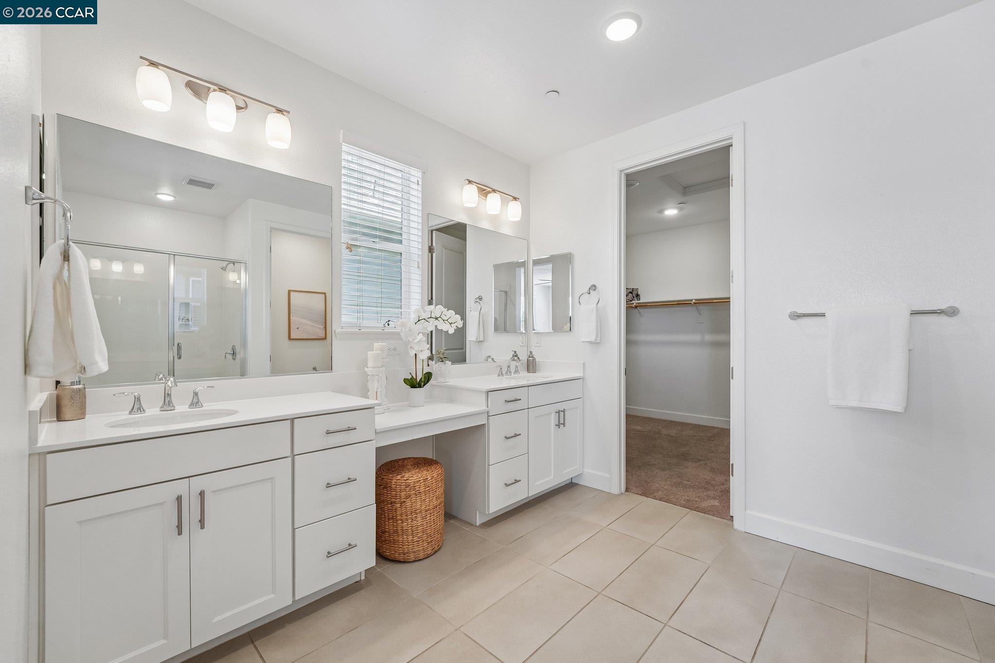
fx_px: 387
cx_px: 498
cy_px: 332
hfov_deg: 104.3
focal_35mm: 14
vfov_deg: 81.2
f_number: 8
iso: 640
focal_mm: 14
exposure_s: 1/60
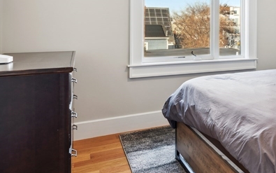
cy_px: 28
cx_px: 282
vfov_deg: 33.2
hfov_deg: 44.1
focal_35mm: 37
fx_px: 278
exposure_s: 1/3.33
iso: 100
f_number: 8
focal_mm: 14
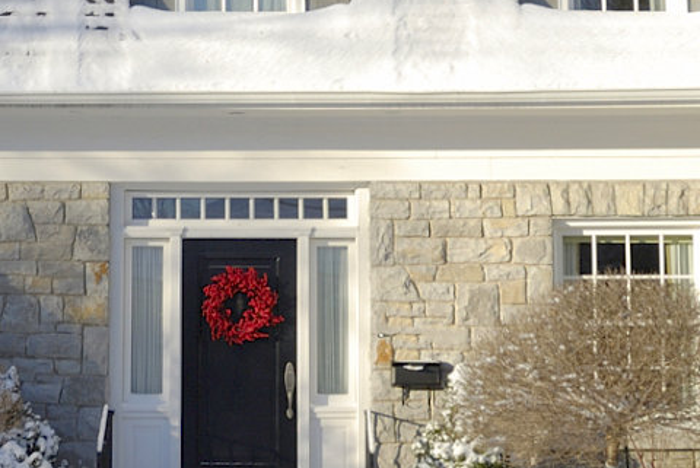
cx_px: 257
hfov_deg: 18.5
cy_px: 3
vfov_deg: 12.3
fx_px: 2141
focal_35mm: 110
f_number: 8
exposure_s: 1/160
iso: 100
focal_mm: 22
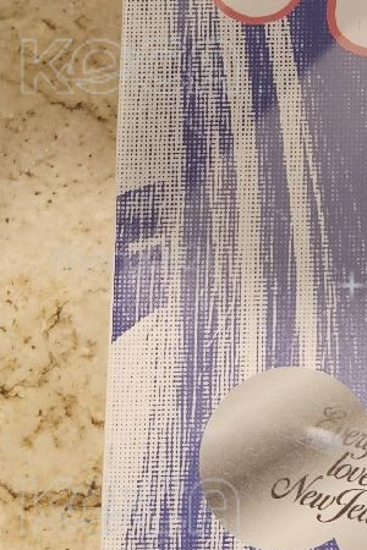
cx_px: 791
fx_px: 1560
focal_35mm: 102
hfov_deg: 11.7
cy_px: -302
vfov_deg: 17.7
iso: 800
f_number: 1.7
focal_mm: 6.3
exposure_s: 1/60
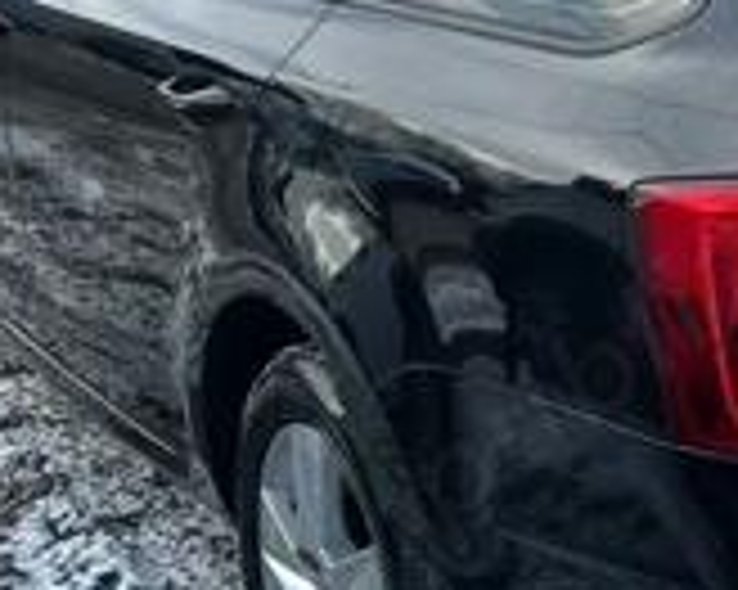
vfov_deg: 16.5
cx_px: 878
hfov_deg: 19.4
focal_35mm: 93
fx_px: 2030
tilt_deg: -16.1
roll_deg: -0.1
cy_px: 329
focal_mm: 5.7
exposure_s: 1/932
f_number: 1.5
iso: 50
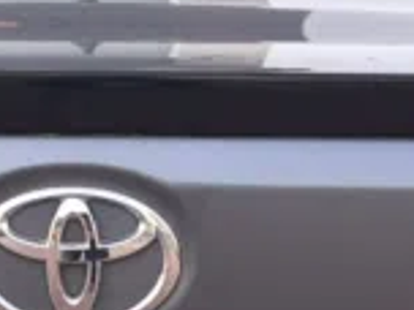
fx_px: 2093
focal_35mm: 175
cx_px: 104
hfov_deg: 11.3
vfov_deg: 8.0
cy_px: 666
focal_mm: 5.96
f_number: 1.6
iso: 40
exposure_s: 1/121
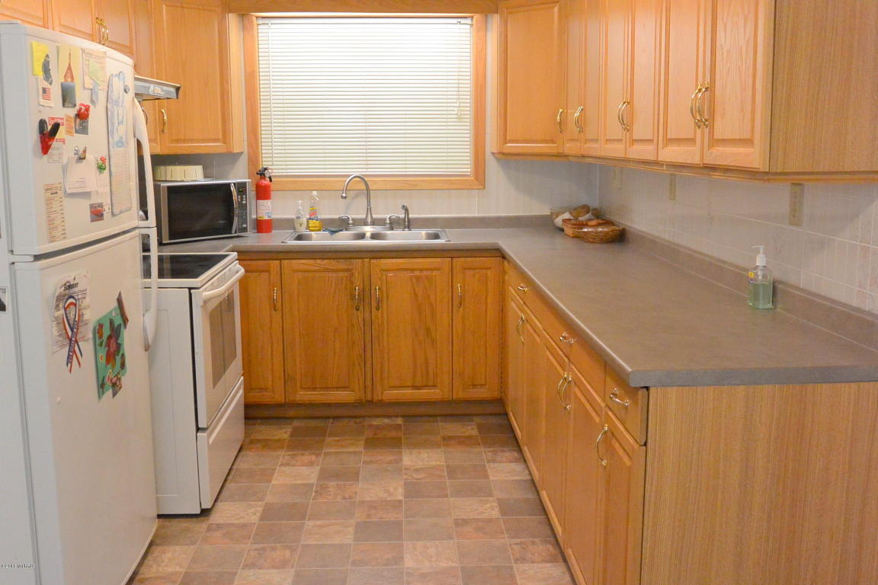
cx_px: 439
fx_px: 854
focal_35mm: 35
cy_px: 292
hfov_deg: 54.4
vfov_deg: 37.9
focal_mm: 13.1
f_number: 4
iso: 800
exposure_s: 1/50
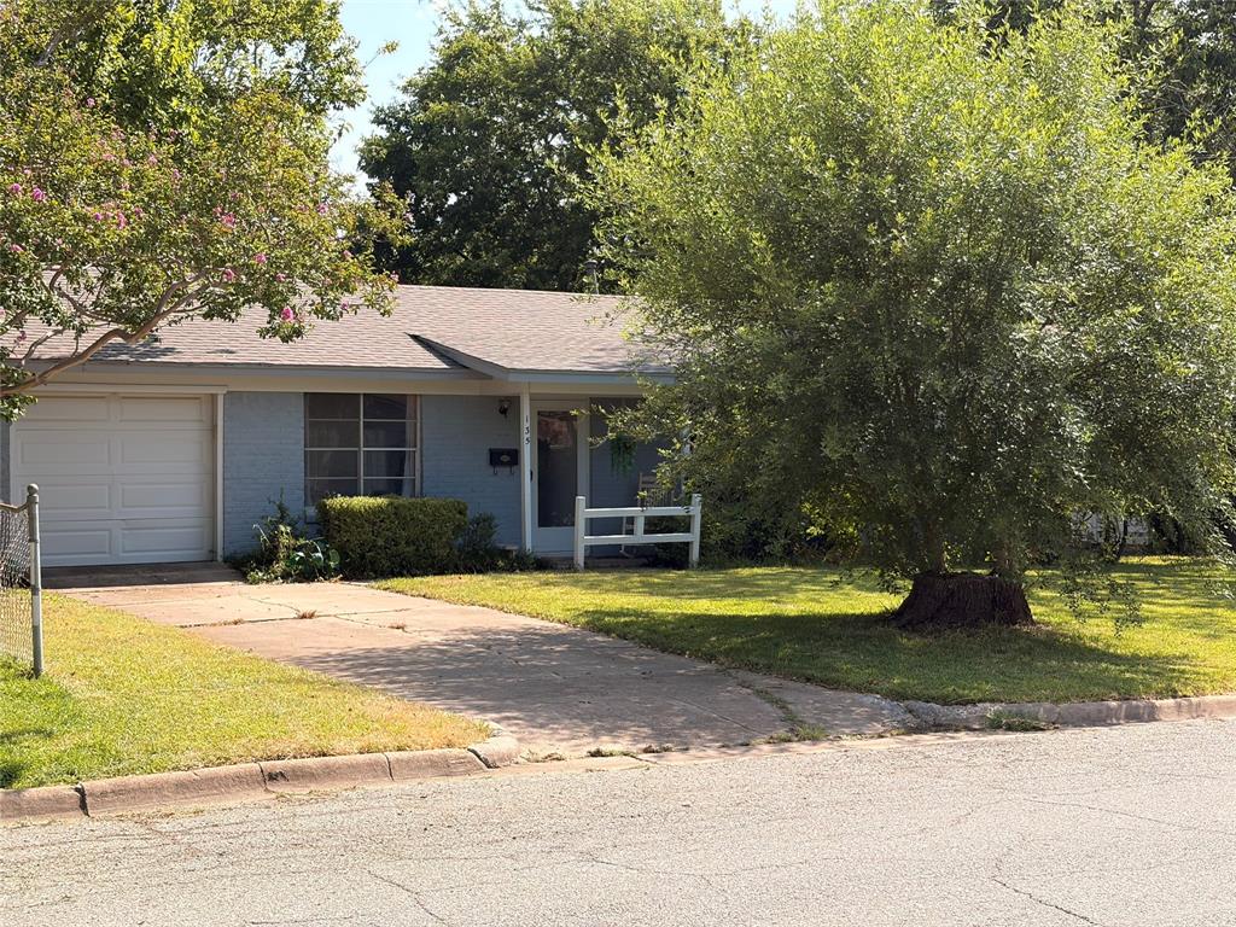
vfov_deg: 28.0
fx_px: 1857
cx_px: 618
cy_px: 464
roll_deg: +0.9
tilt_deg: -0.4
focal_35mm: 52
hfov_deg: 36.8
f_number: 1.6
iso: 50
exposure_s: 1/1709
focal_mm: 5.96
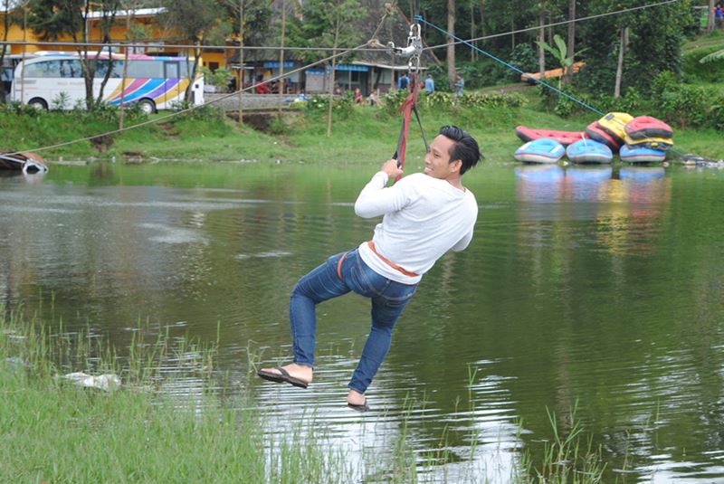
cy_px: 242
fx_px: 1661
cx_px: 362
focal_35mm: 82
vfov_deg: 16.6
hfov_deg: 24.6
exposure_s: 1/320
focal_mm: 55
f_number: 6.3
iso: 400
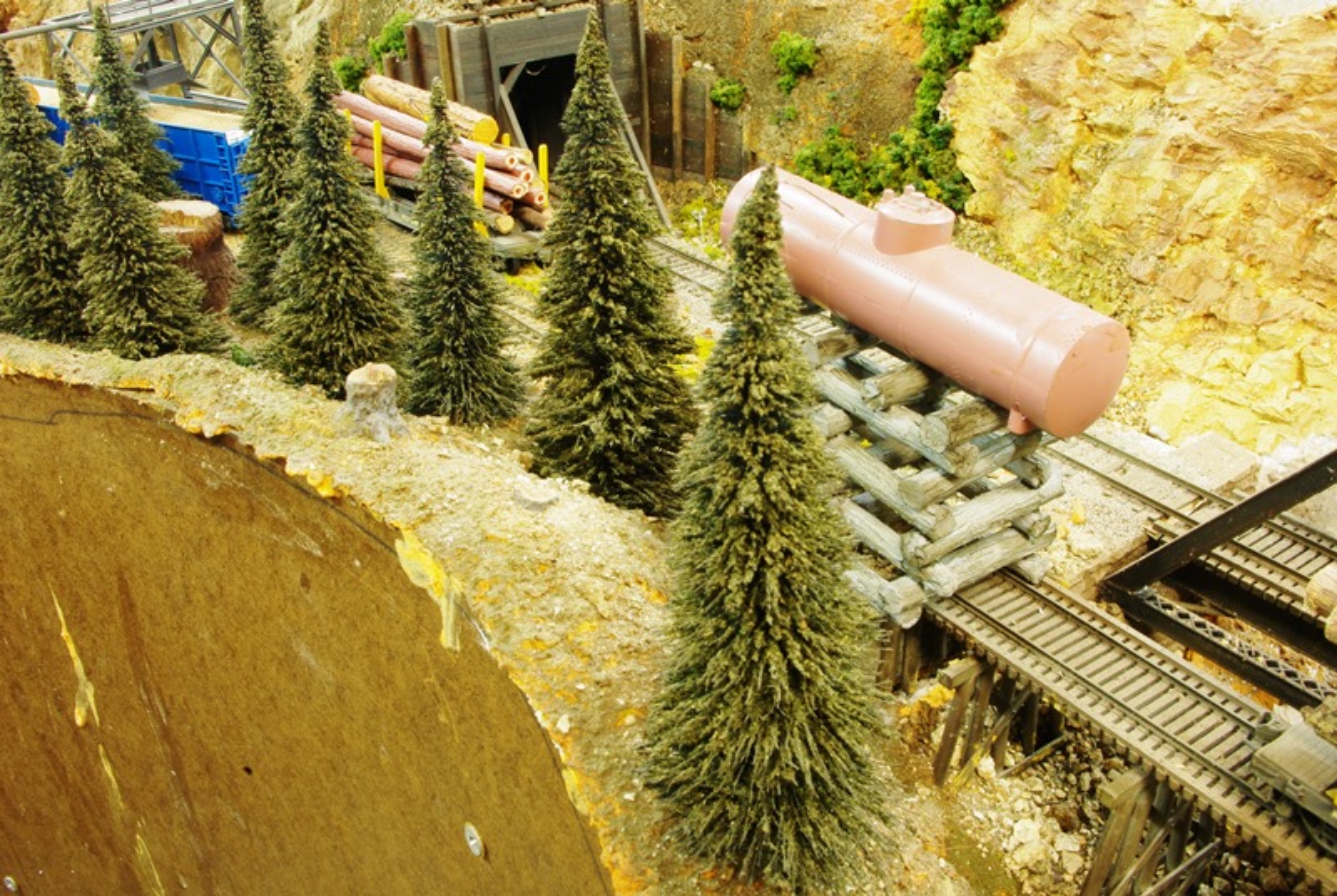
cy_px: 448
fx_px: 1265
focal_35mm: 34
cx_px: 668
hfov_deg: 55.7
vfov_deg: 39.0
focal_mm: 23.13
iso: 200
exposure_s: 8
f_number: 27
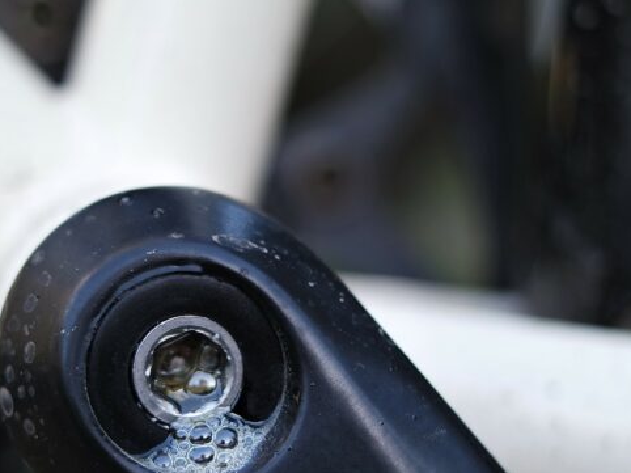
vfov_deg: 15.6
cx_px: 206
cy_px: 402
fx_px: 1713
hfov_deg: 20.8
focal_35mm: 94
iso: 100
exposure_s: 1/160
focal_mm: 30
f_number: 2
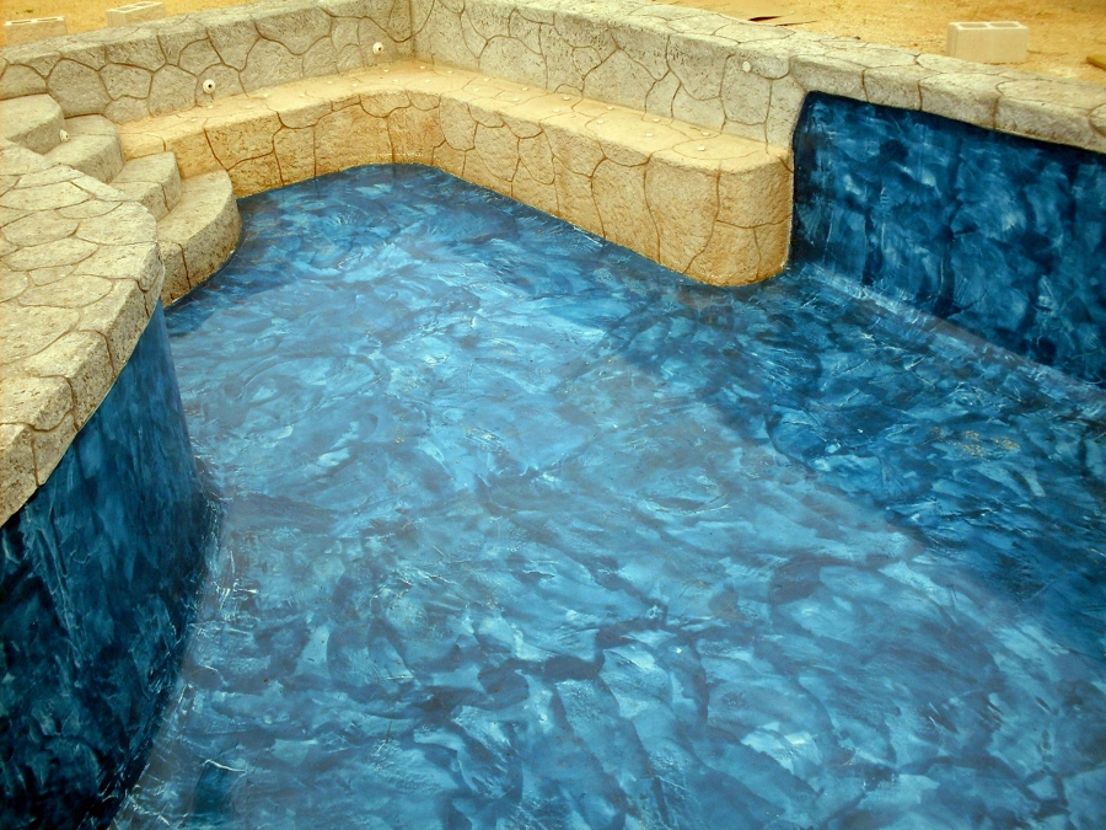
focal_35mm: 38
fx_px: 1214
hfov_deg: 49.0
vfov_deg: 37.7
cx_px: 553
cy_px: 415
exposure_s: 1/180
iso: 80
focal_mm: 6.3
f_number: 8.4
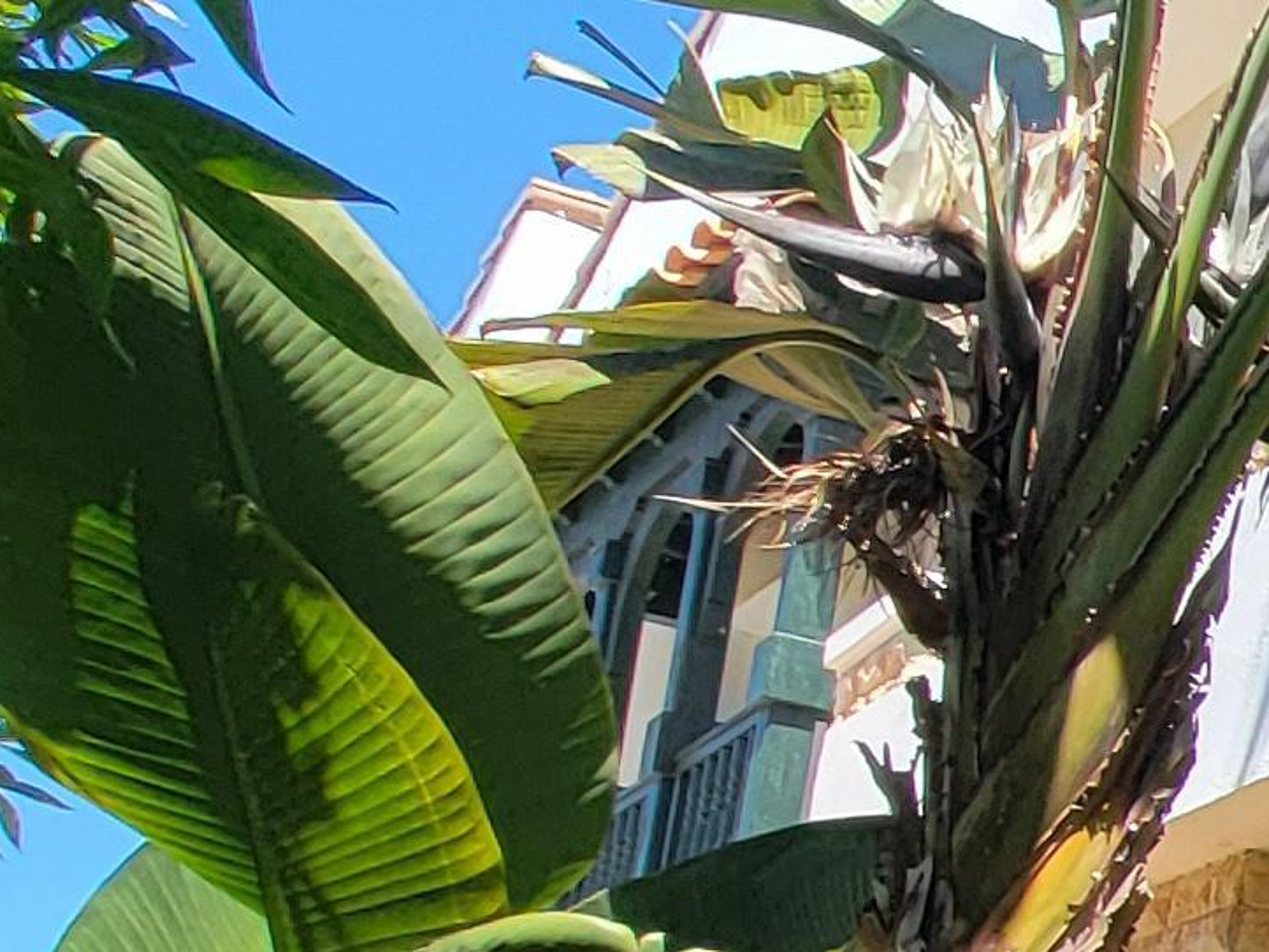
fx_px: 2640
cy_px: 1145
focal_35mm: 72
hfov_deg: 15.0
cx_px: 3071
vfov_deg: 19.3
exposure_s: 1/541
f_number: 2.2
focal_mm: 2.2
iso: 50
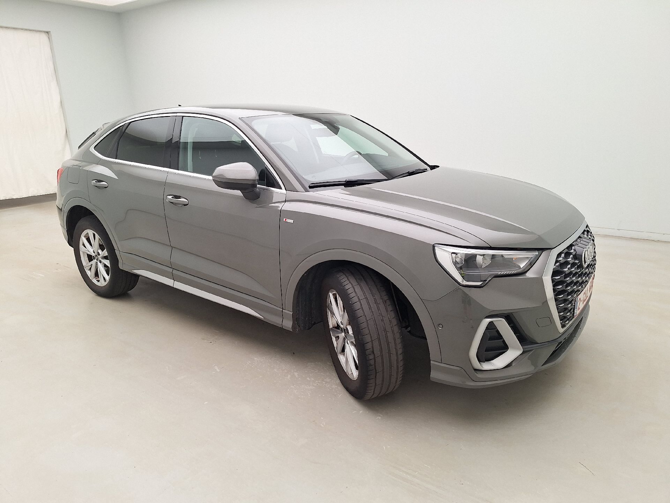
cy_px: 252
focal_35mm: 23
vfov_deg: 58.9
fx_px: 445
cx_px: 335
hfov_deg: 73.9
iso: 50
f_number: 1.8
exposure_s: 1/100
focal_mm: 5.54
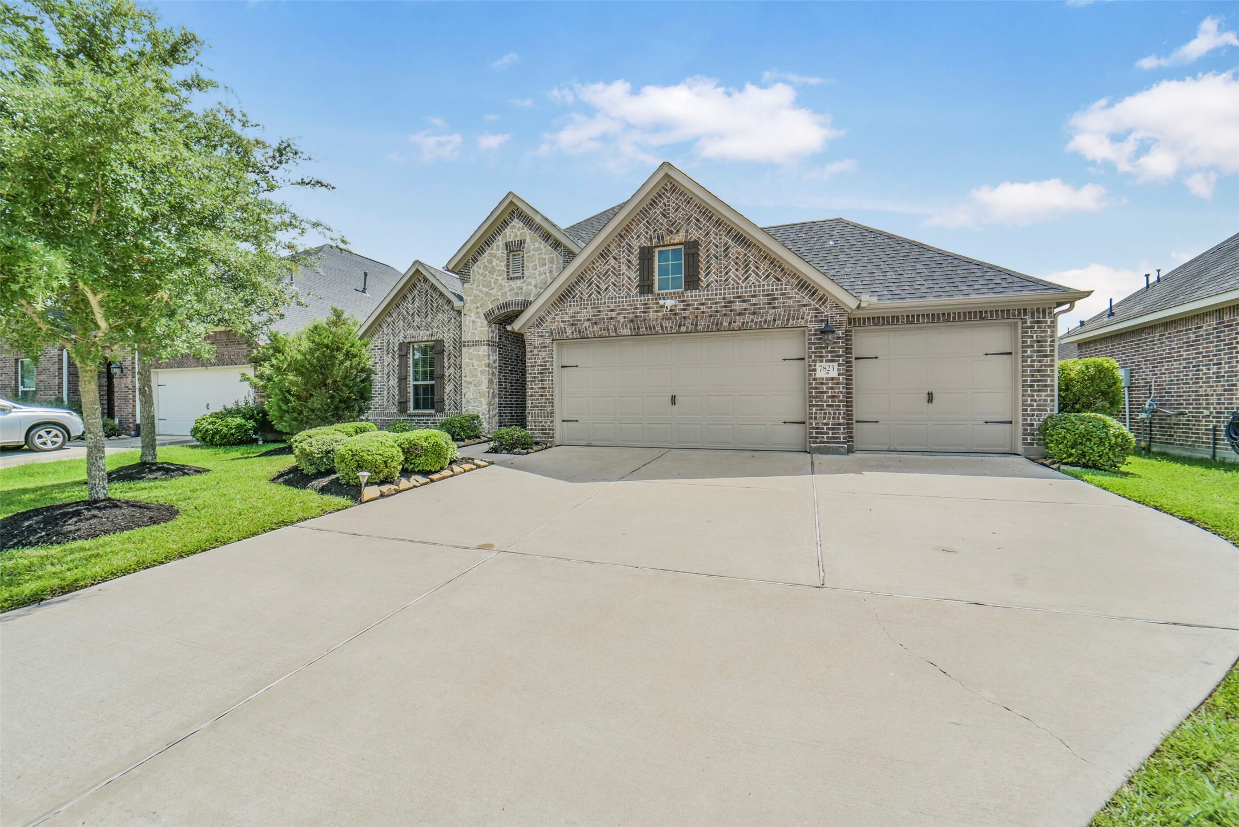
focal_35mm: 14
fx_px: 482
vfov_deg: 81.2
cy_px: 414
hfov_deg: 104.2
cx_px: 620
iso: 500
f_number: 11
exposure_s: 1/1000
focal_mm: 14
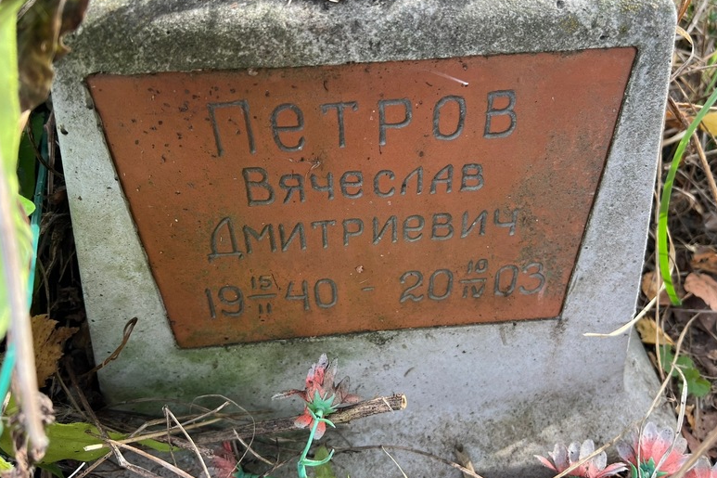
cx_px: 364
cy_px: 205
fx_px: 558
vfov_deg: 46.3
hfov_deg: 65.5
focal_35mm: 28
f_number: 1.5
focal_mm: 5.7
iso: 40
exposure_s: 1/235
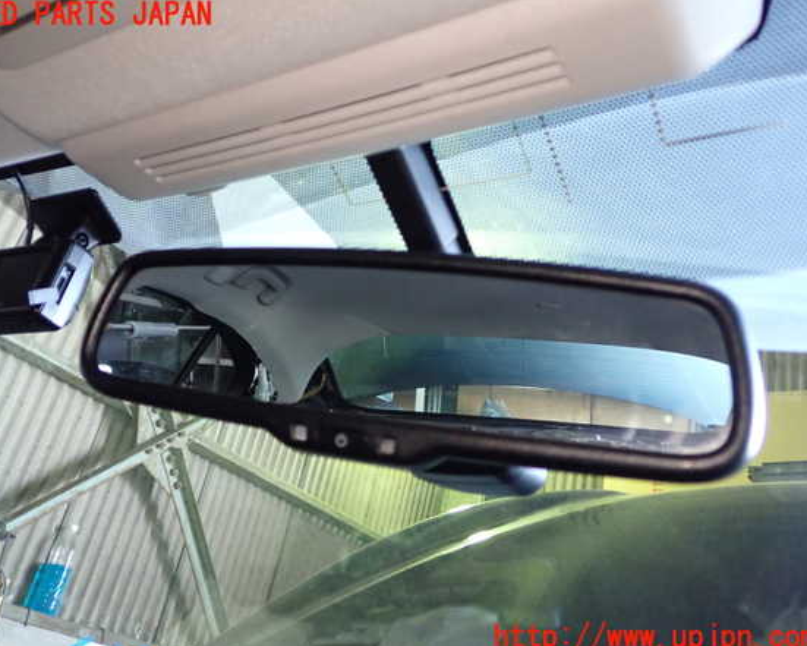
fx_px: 812
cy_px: 327
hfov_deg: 52.8
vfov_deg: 43.4
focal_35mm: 34
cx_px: 385
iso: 640
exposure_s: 1/30
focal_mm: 5.79
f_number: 2.4
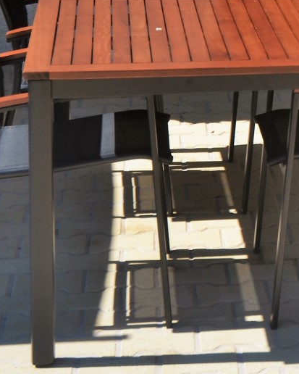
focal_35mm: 131
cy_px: -82
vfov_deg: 14.2
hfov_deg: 11.4
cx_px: 416
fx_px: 1449
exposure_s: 1/250
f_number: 8
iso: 100
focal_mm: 24
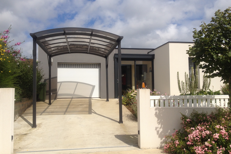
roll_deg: -0.4
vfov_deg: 35.9
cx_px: 115
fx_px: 237
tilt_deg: +4.1
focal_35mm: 37
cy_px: 75
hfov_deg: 51.9
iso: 50
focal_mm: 4.28
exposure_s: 1/3460
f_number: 2.4
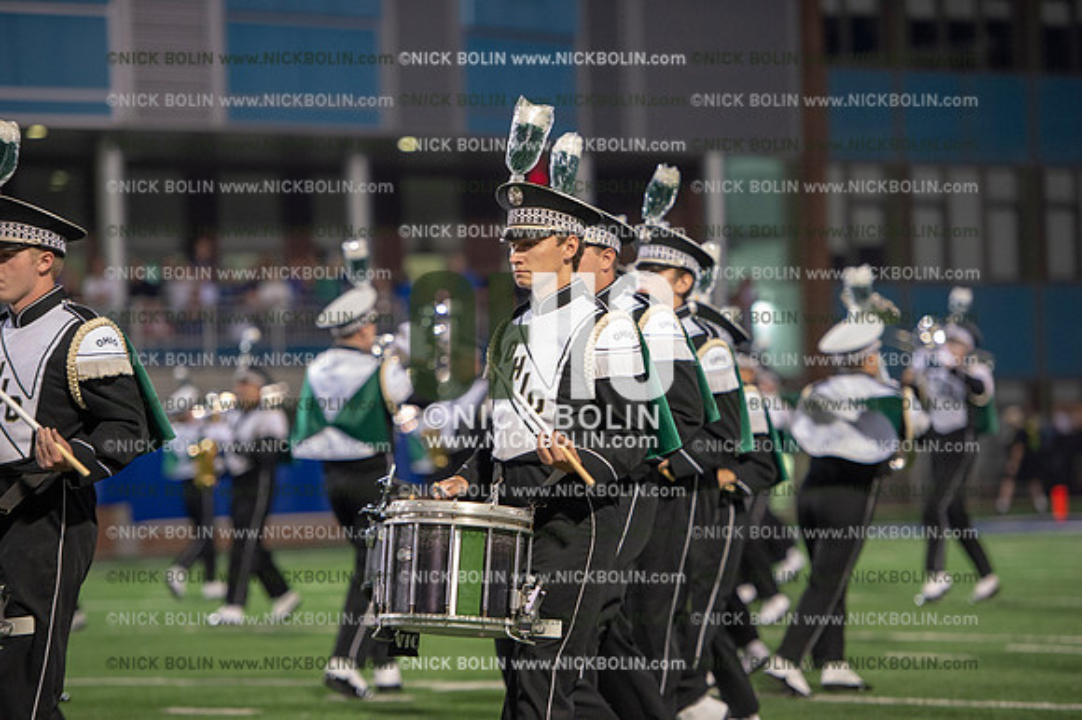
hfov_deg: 12.8
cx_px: 541
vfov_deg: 8.6
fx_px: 4806
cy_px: 360
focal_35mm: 160
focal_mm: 160
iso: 4000
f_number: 2.8
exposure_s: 1/250
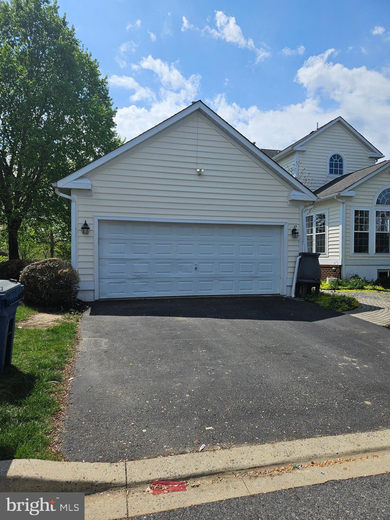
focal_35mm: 23
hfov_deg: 58.9
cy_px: 260
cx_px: 195
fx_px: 346
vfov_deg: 73.9
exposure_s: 1/2866
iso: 25
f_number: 1.8
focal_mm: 5.4
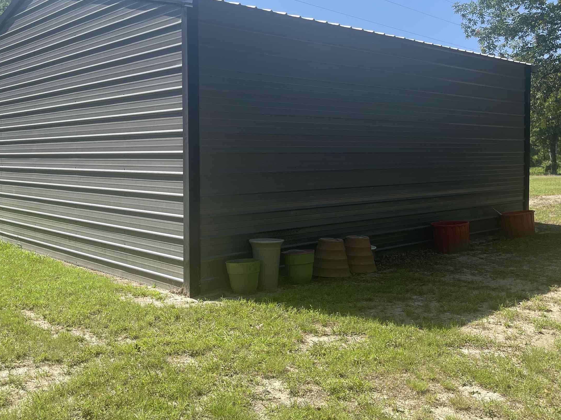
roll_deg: +0.1
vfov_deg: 38.4
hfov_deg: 50.1
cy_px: 160
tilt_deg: -0.5
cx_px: 268
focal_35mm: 37
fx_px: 600
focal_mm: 5.1
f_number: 1.6
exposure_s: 1/1883
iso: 32
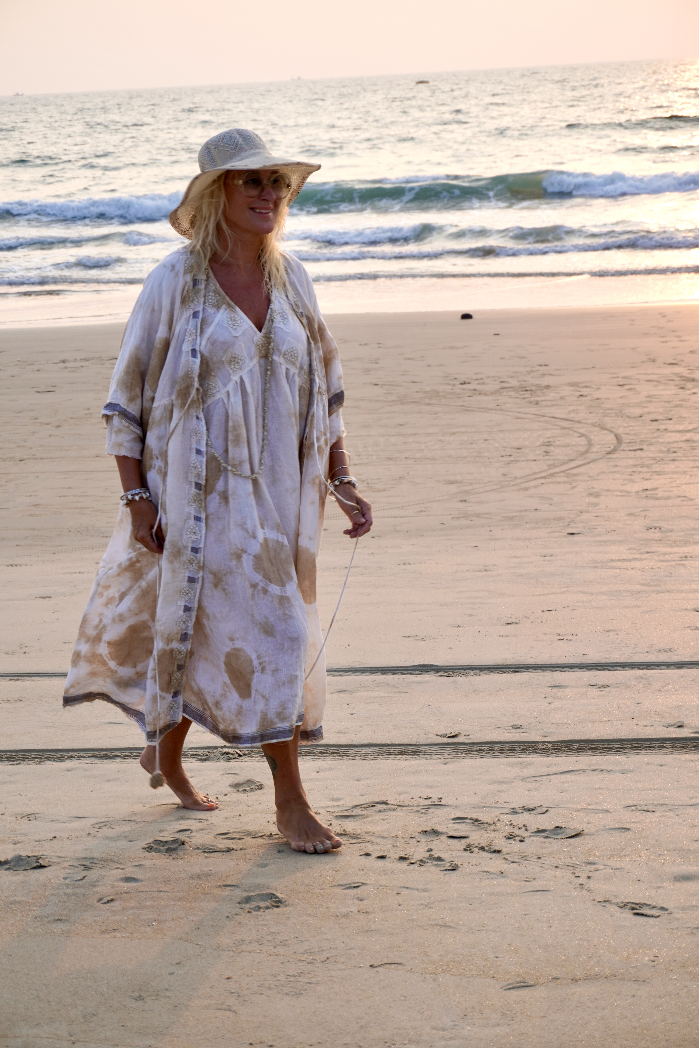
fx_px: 2184
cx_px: 350
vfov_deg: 27.0
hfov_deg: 18.2
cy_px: 524
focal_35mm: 75
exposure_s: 1/160
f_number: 5.6
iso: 100
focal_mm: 50
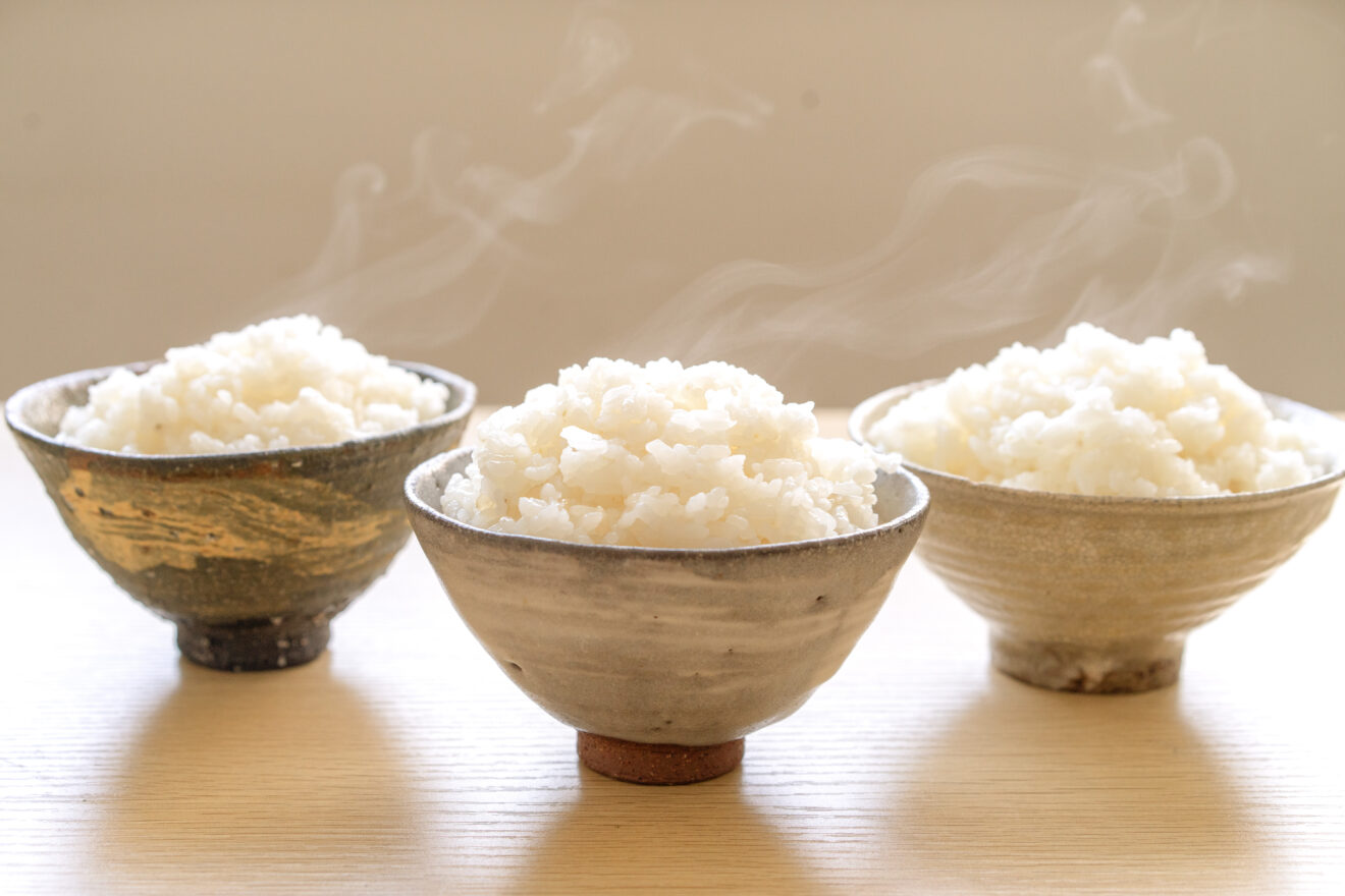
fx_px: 2055
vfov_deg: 24.6
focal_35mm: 55
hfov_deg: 36.2
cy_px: 448
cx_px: 672
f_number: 5.6
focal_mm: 55
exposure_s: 1/125
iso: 400
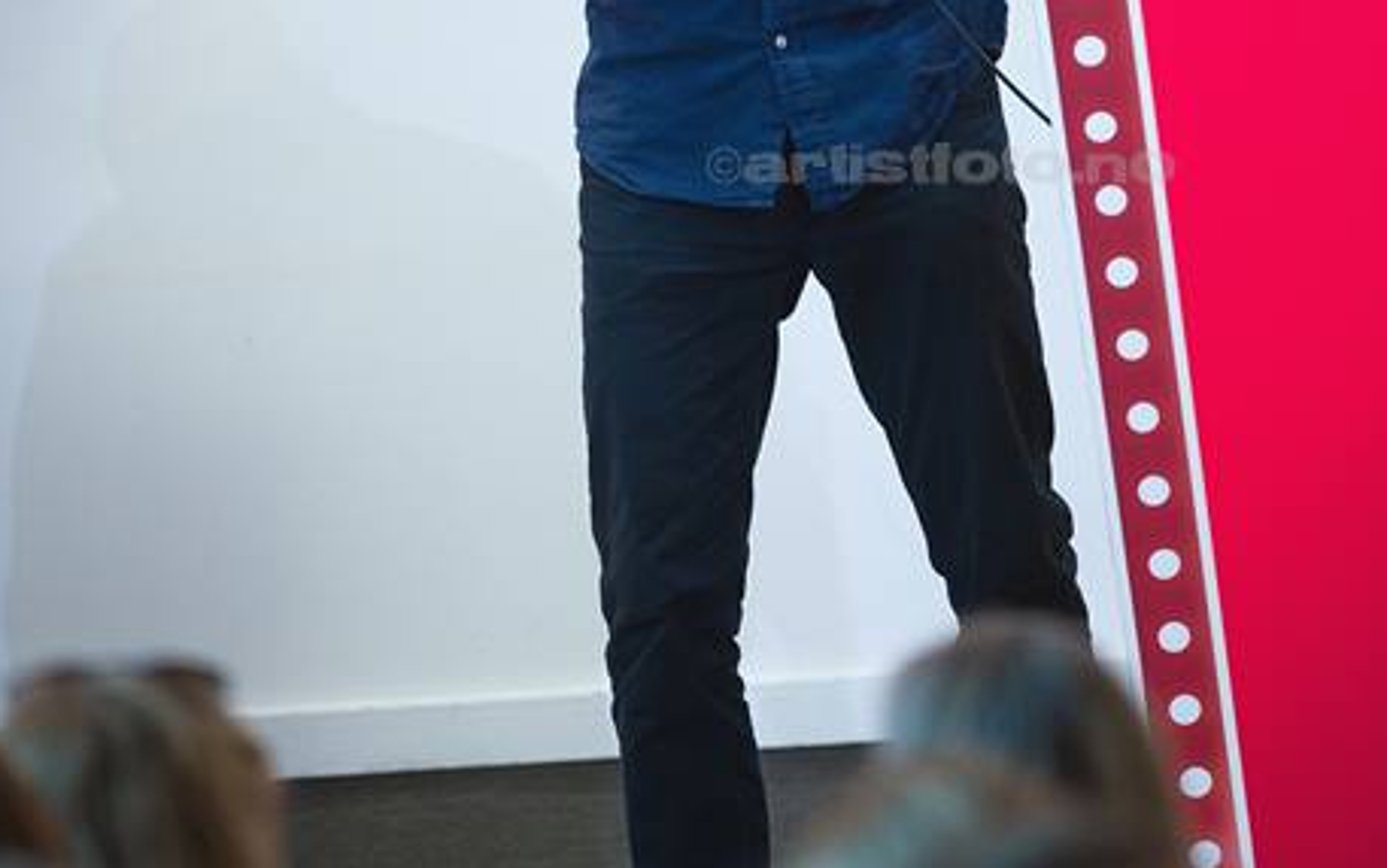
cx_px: 712
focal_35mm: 321
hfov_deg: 6.5
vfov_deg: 4.1
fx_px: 12138
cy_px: -27
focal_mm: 200
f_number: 2.8
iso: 2000
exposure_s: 1/800
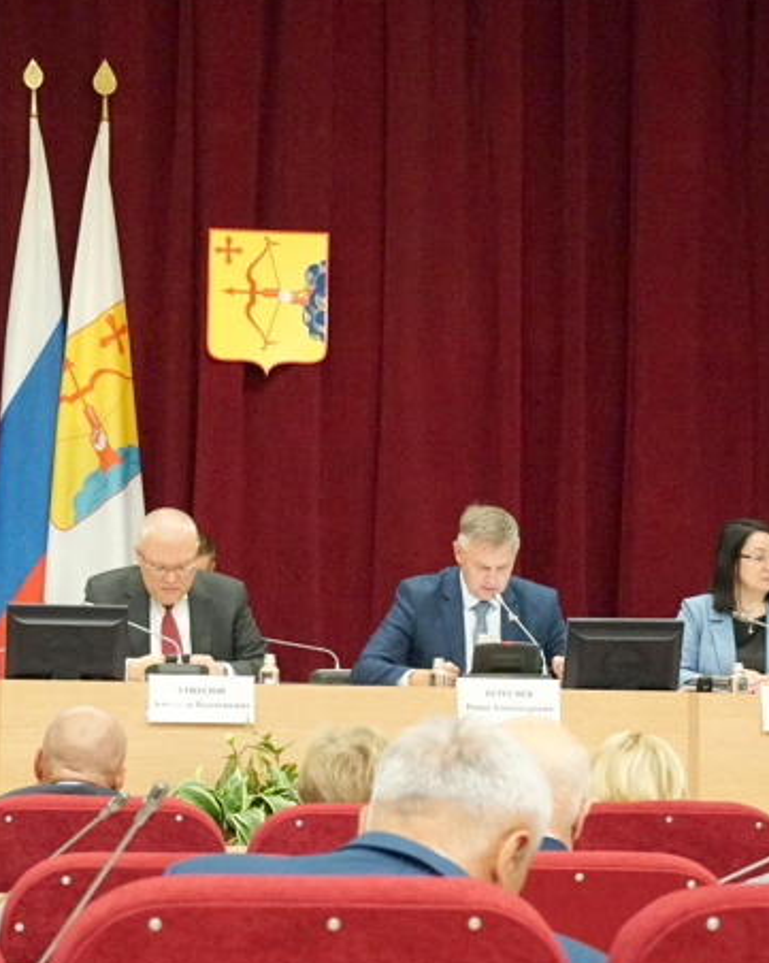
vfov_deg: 23.4
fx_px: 2329
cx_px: 313
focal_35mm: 82
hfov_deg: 18.7
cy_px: 469
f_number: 4.5
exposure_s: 1/60
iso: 6400
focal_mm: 35
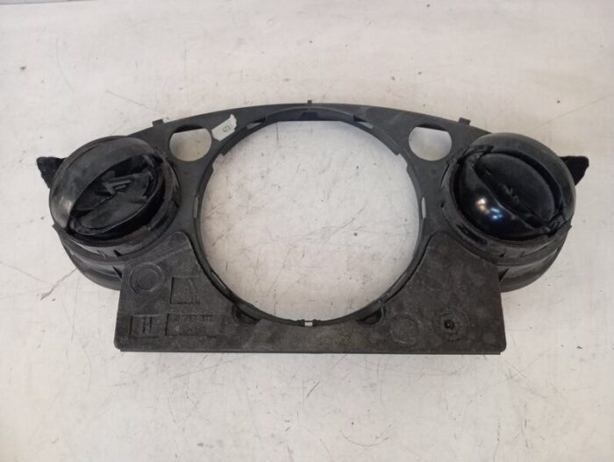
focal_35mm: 28
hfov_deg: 63.4
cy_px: 231
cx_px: 307
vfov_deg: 49.9
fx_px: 497
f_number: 1.8
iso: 834
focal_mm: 4.22
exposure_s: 1/25
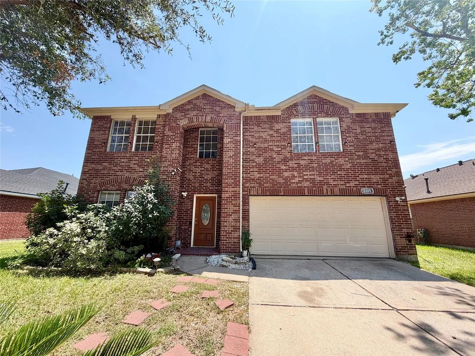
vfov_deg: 85.7
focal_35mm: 14
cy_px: 178
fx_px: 192
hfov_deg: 102.1
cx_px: 238
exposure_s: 1/770
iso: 25
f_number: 2.2
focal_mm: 2.22
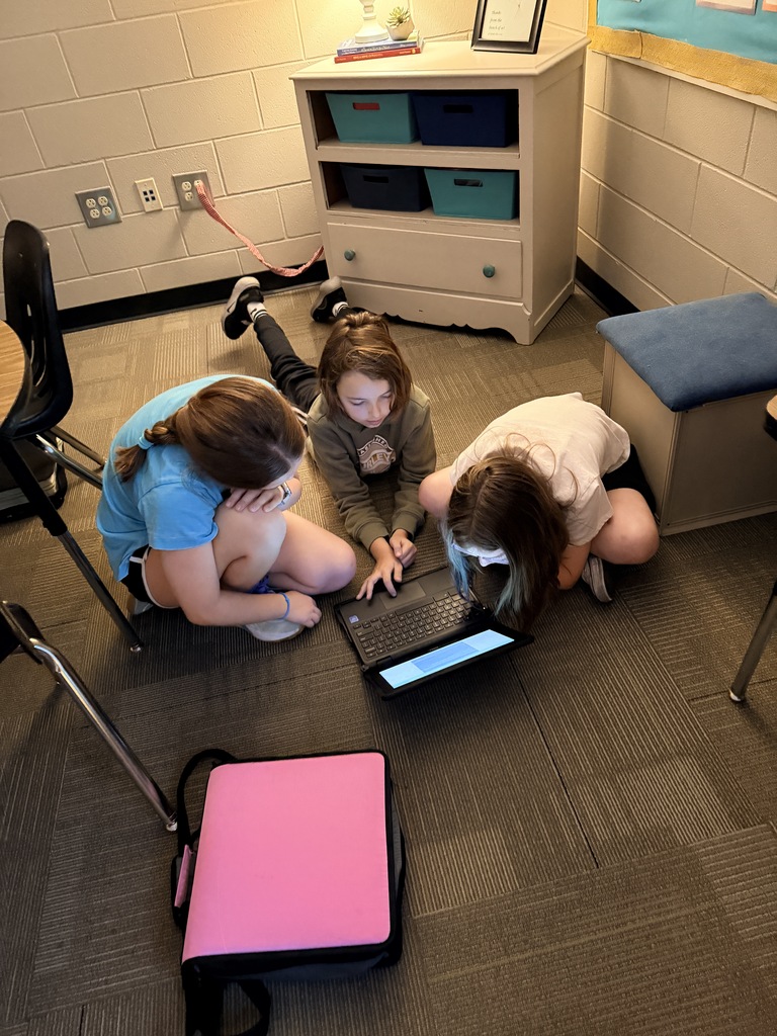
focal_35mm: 24
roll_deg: +7.5
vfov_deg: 71.6
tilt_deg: -42.3
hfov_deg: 56.8
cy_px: 518
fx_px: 718
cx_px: 388
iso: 1600
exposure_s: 1/30
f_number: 1.78
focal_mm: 6.76
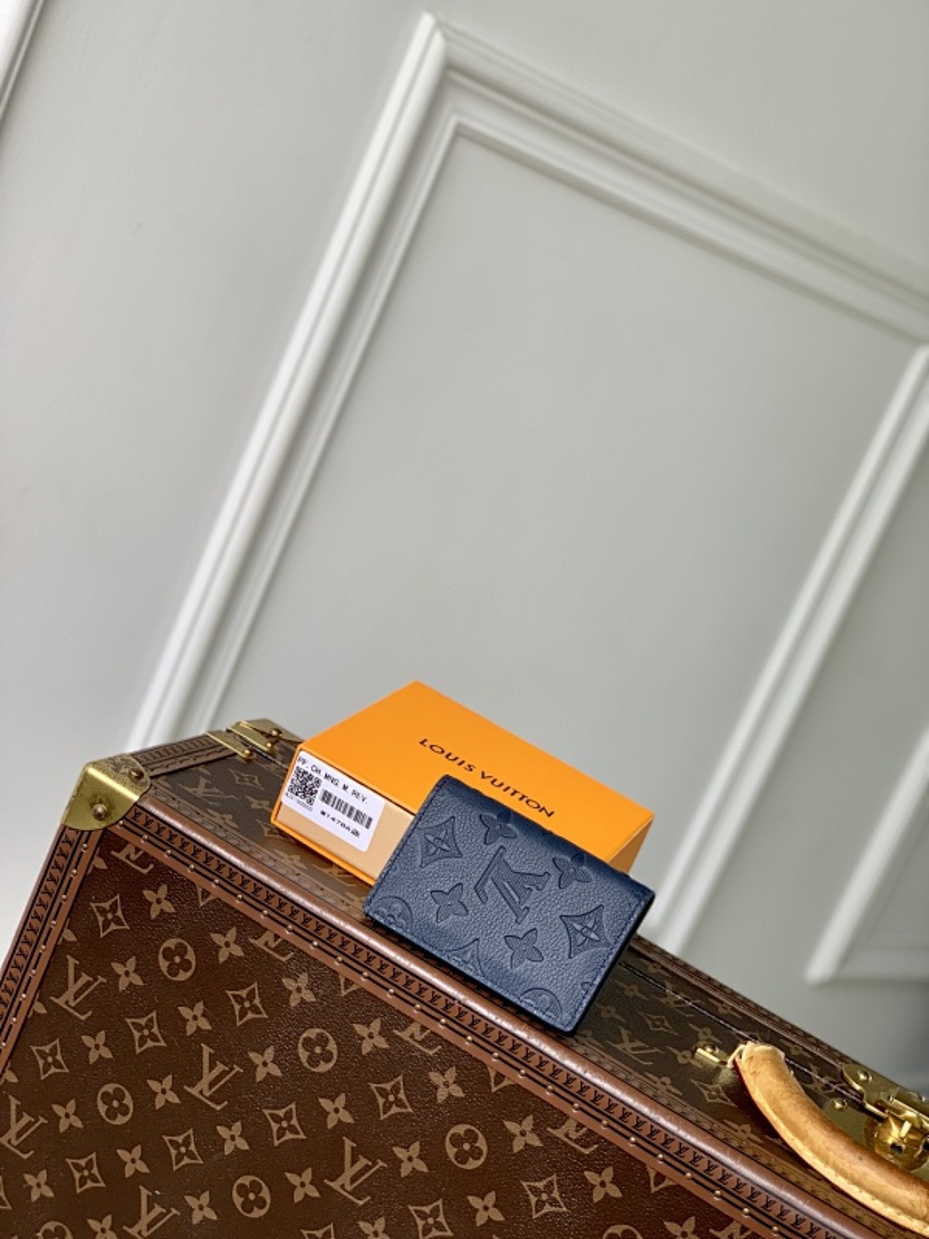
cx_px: 464
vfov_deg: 36.8
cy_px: 620
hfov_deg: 28.0
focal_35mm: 52
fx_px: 1861
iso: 25
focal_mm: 6
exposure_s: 1/122
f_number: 2.4
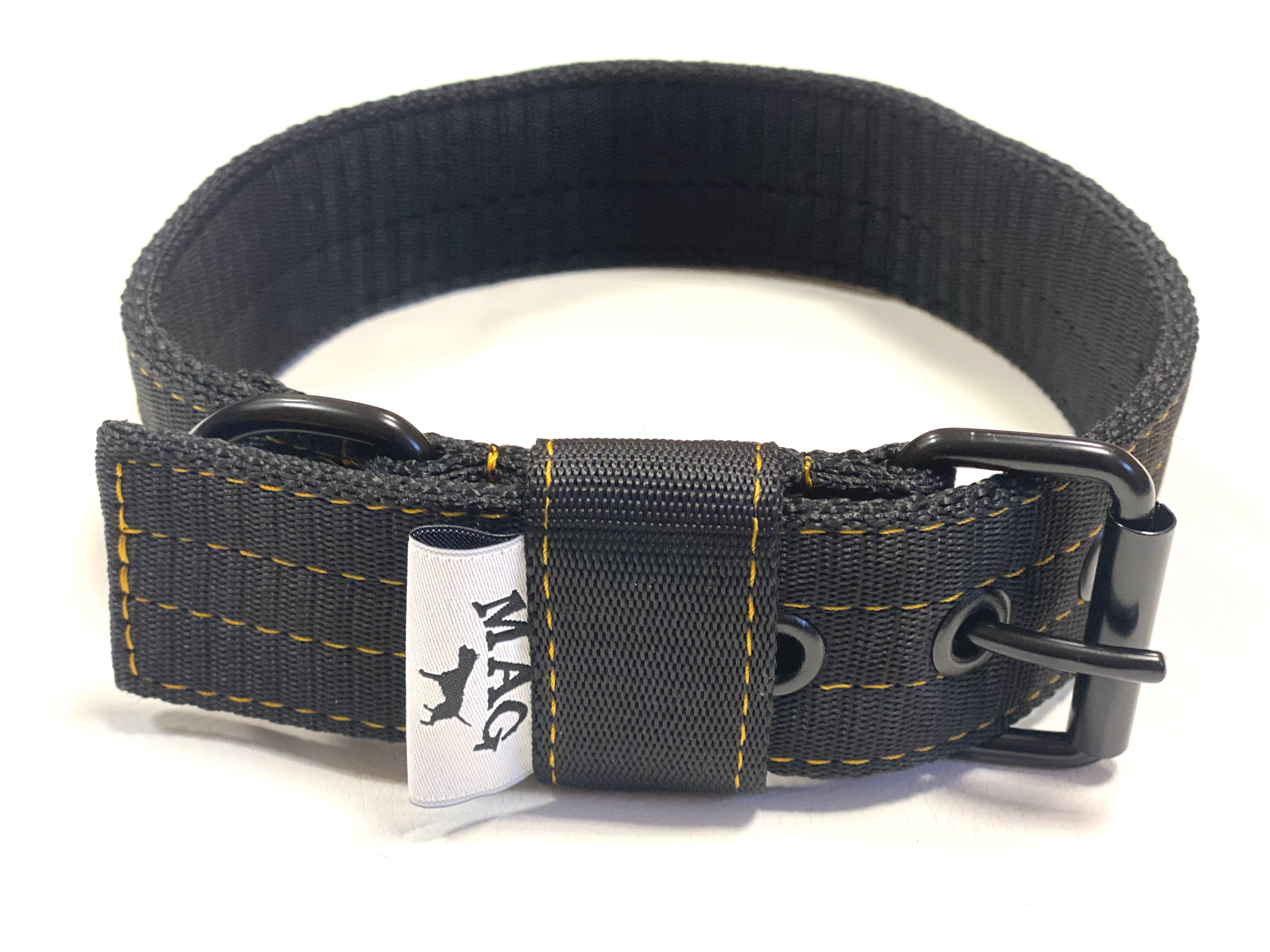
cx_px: 635
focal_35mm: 52
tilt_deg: -35.5
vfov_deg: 28.0
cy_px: 476
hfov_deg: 36.8
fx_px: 1908
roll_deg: +1.3
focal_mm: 6
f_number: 2
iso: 125
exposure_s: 1/50
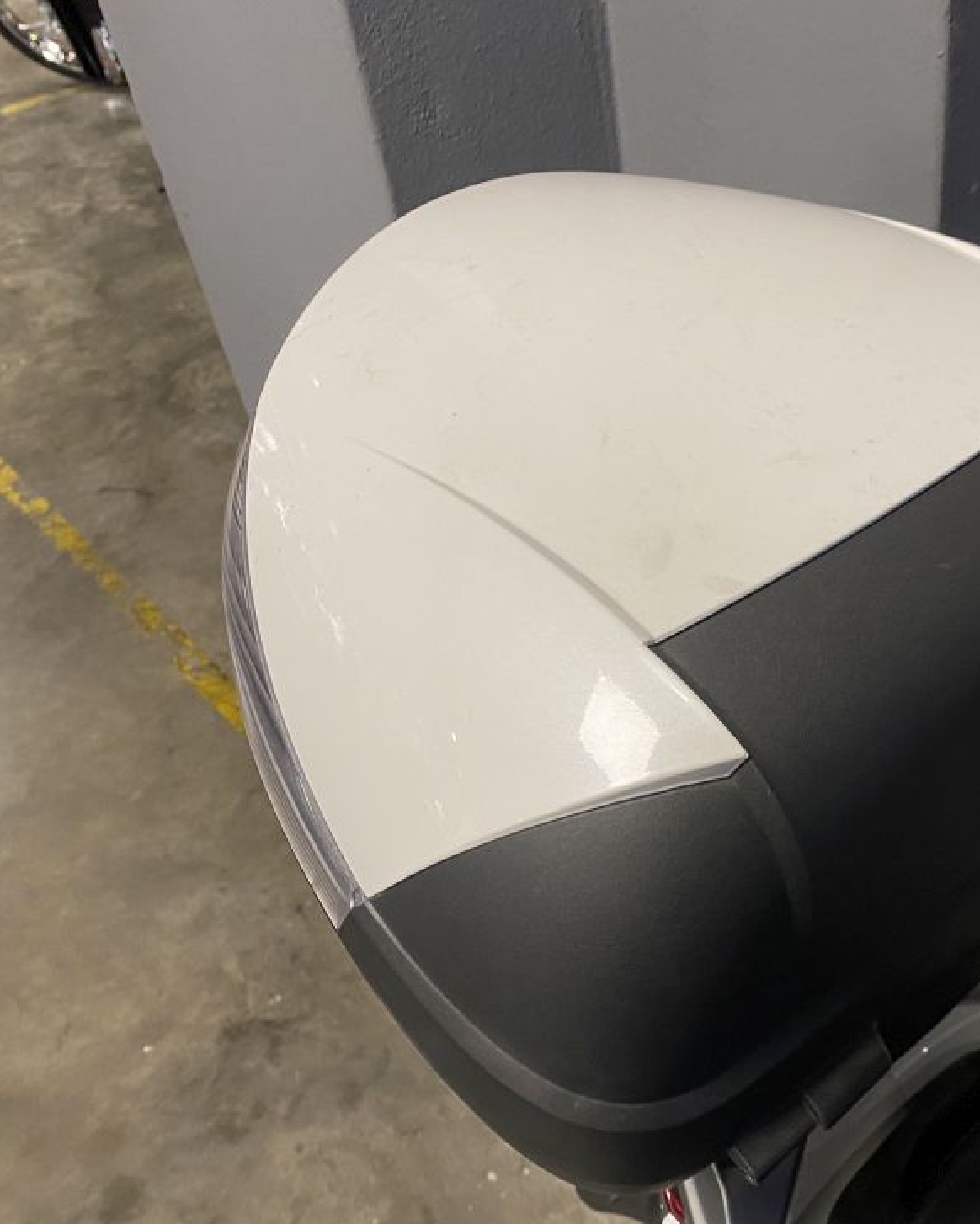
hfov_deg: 38.7
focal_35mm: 37
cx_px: 775
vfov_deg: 49.0
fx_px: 1341
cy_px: 661
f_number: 1.8
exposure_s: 1/50
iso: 100
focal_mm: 4.25
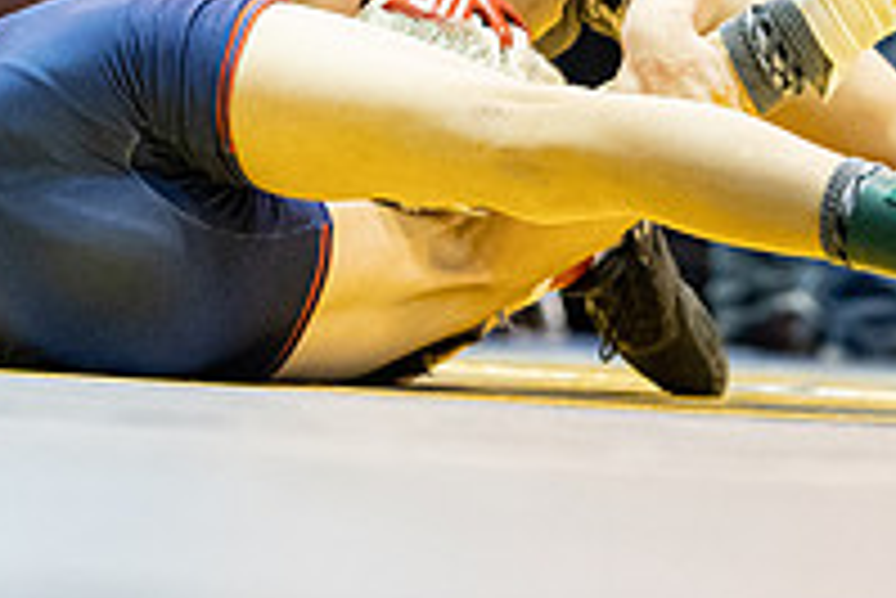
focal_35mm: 364
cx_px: 666
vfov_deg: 3.8
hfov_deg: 5.7
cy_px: -16
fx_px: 9066
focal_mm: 125
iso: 10000
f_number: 4
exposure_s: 1/500
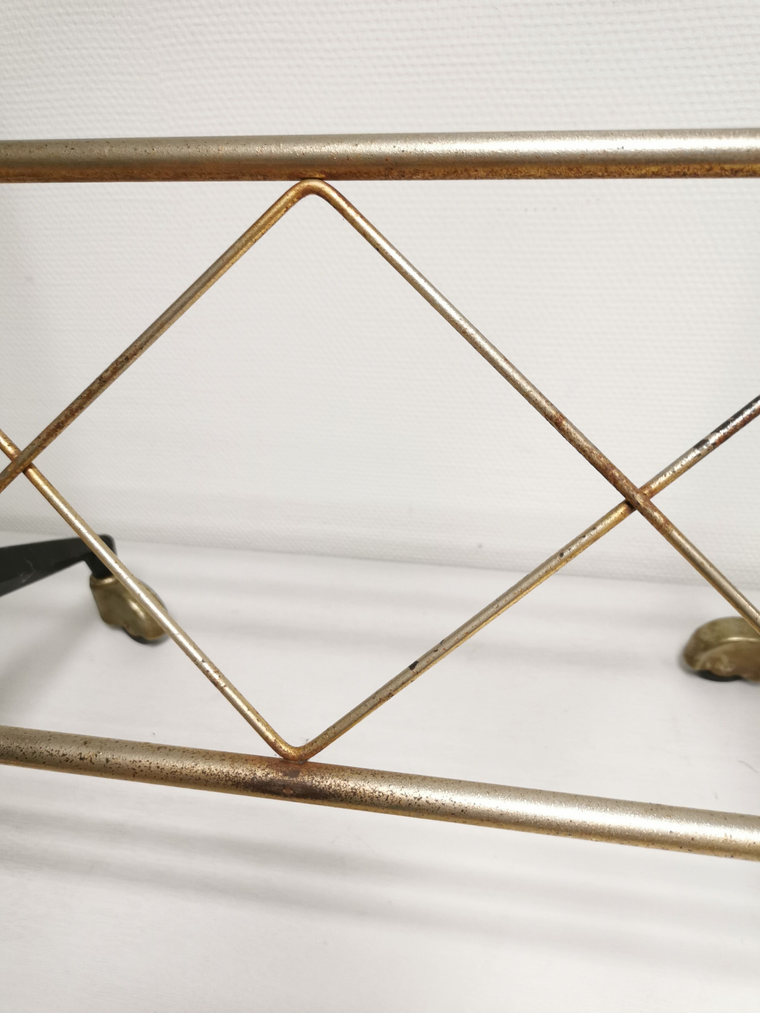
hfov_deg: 51.4
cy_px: 506
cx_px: 380
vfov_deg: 65.3
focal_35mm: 27
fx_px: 790
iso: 200
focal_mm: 5.58
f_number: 1.8
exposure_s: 1/50
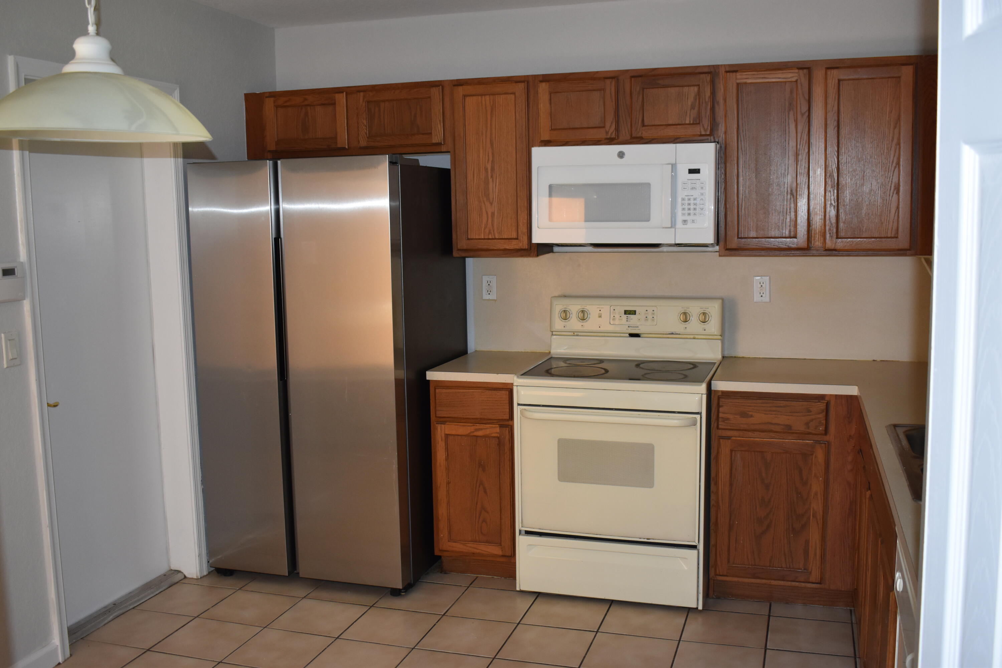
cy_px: 334
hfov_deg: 55.1
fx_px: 960
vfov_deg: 38.4
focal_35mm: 34
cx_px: 501
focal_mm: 23
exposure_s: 1/125
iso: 800
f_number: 3.8
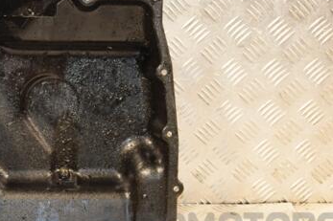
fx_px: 840
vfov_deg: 15.0
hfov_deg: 22.1
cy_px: 99
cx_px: 70
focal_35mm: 91
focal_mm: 35
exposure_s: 1/100
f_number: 5
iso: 800
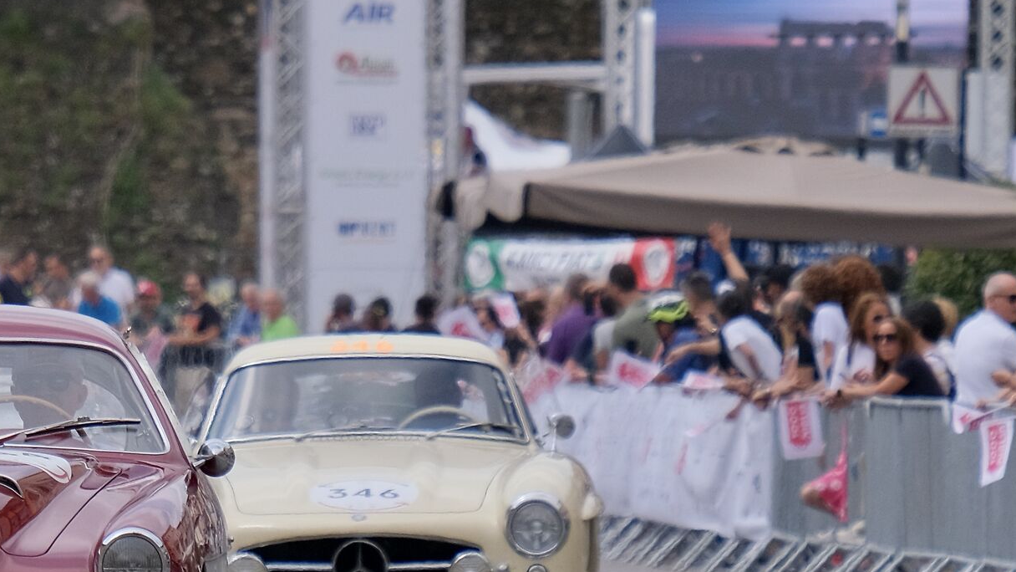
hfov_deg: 3.5
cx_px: 143
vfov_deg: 2.0
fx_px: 16703
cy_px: 341
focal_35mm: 620
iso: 800
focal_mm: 200
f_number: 5.6
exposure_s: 1/1500
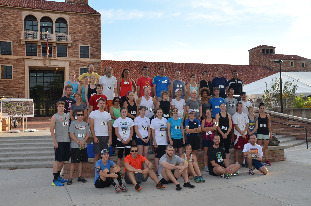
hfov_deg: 51.4
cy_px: 103
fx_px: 323
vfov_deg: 35.3
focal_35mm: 38
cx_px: 156
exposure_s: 1/250
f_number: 8
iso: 400
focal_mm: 25
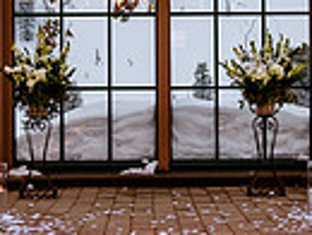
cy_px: 71
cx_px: 185
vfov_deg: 9.9
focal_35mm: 150
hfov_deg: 13.1
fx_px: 1354
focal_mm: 35
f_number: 2.8
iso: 1000
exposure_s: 1/200
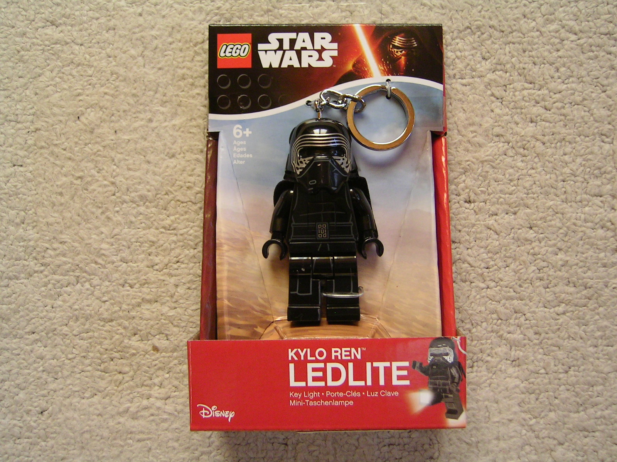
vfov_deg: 39.7
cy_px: 231
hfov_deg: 51.4
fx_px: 642
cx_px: 308
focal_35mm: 36
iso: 100
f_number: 2.8
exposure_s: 1/41
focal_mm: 5.6
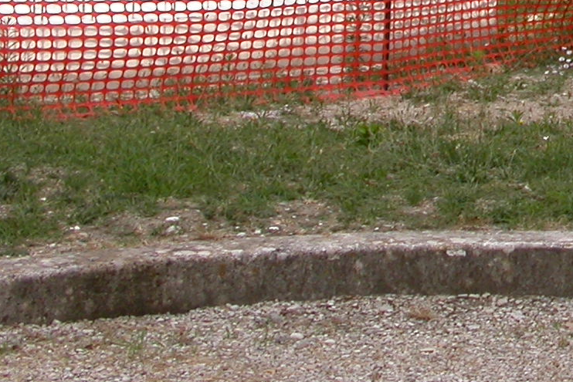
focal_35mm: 121
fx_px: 1926
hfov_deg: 15.7
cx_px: 835
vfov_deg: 10.7
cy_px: -264
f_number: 6
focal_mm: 7.85
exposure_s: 1/238
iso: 100
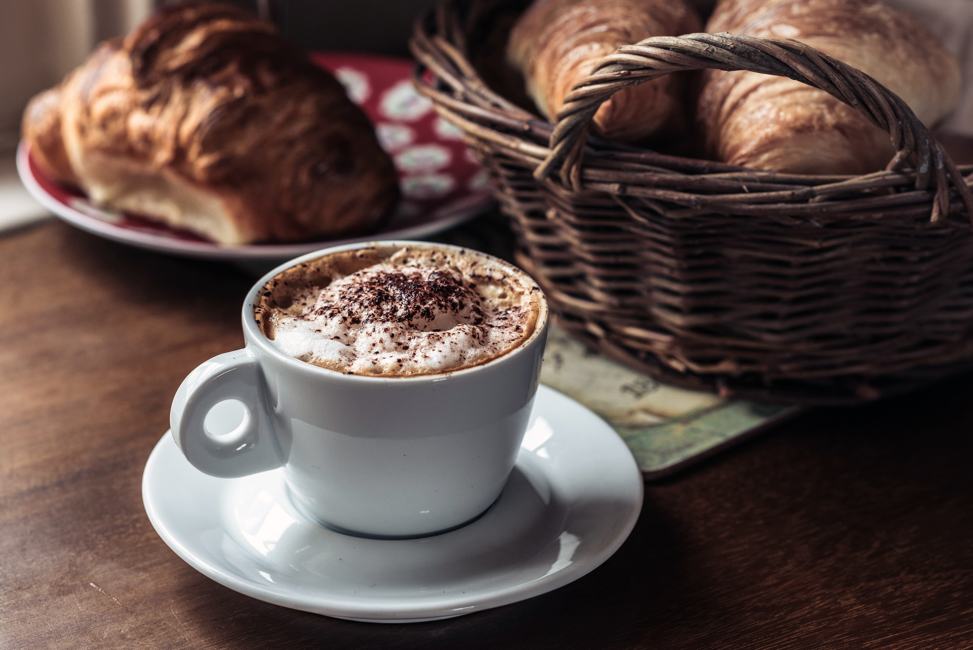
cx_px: 486
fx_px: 2298
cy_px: 325
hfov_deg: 23.9
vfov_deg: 16.1
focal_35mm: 85
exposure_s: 1/100
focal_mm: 85
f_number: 5.6
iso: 800
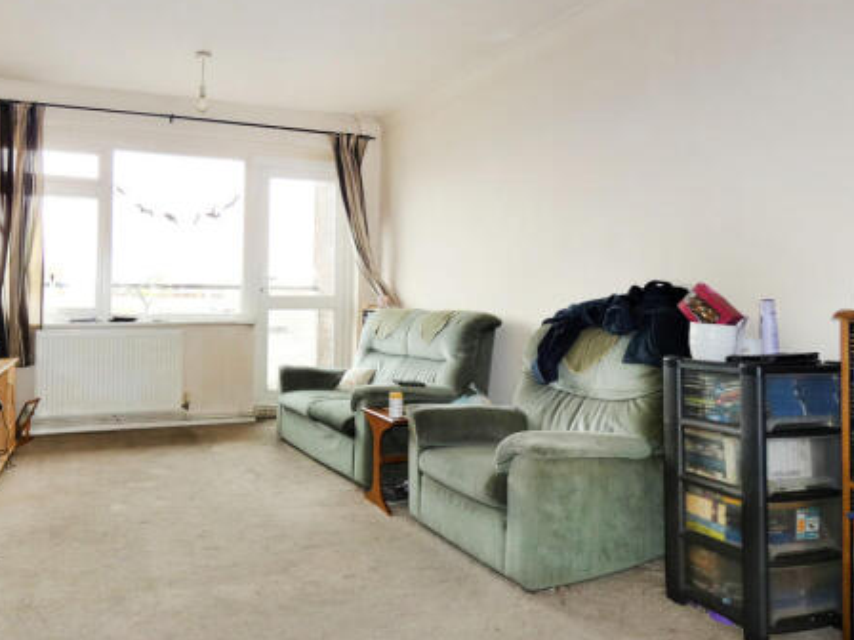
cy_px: 283
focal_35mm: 26
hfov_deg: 66.5
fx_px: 641
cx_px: 331
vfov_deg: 52.9
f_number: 2.8
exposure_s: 1/60
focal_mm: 3.6
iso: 100
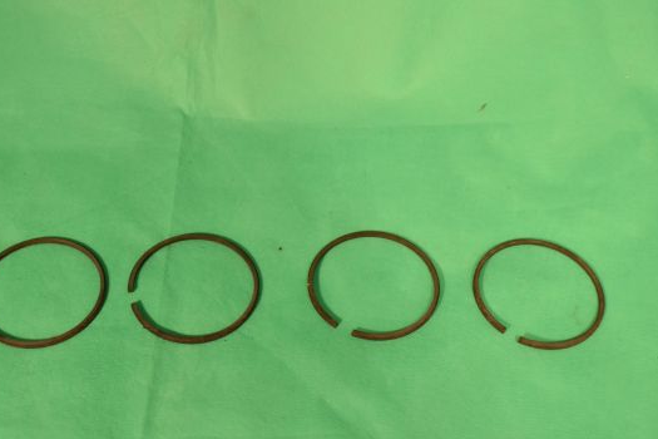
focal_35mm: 48
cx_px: 300
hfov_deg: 41.1
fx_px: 877
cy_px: 230
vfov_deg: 28.1
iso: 1100
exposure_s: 1/50
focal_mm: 28
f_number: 18
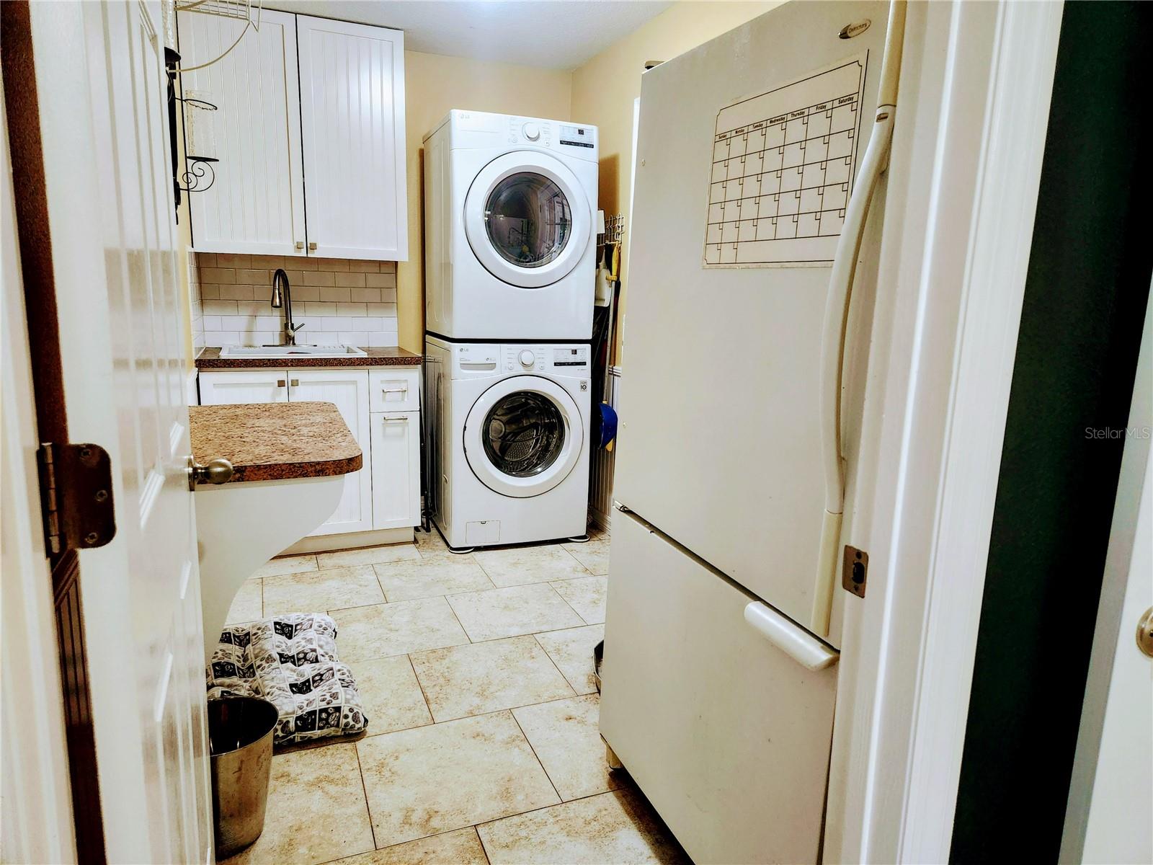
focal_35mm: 23
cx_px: 576
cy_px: 432
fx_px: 766
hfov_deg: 73.9
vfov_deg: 58.9
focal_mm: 5.4
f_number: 1.8
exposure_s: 1/120
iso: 400
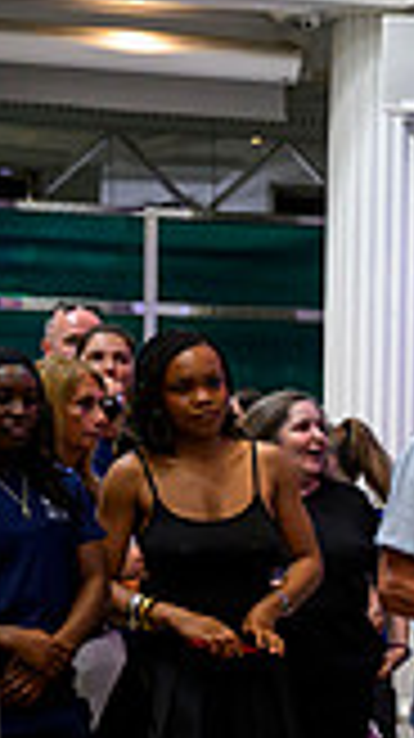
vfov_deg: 11.8
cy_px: 461
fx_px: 3559
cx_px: 1269
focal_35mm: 182
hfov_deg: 6.1
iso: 2500
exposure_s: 1/500
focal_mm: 49
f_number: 2.8
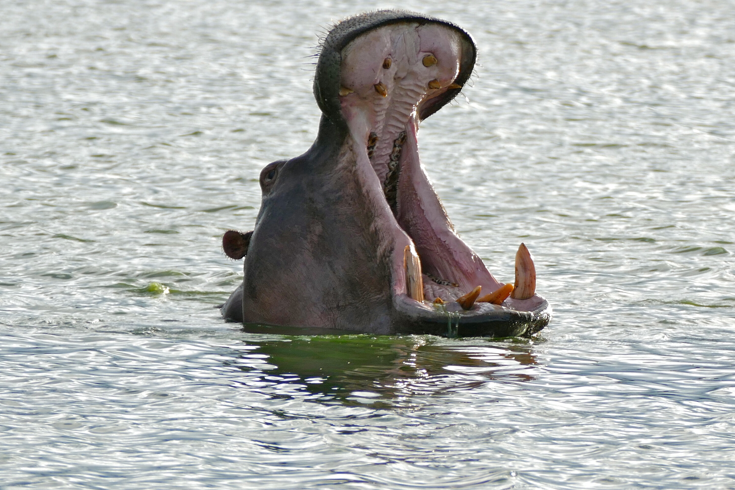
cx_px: 355
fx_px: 16902
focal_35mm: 828
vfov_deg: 1.7
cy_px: 250
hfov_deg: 2.5
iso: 125
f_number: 4
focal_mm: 146
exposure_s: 1/500
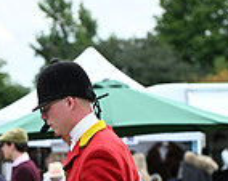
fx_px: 2640
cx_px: -222
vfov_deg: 3.9
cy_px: 288
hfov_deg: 4.9
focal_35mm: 392
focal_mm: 102
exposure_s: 1/1000
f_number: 4.5
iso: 320
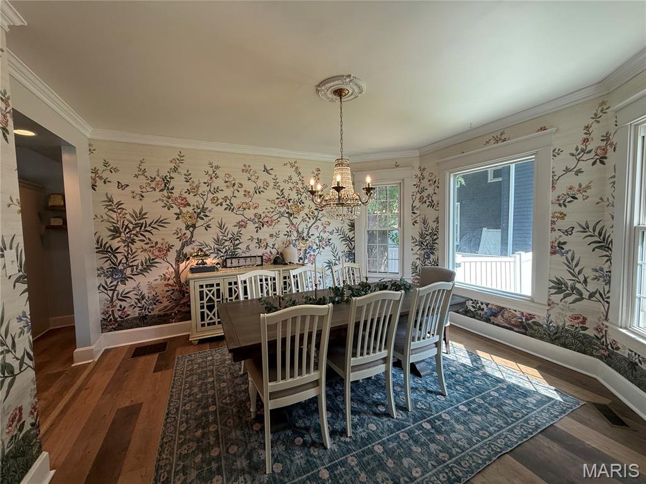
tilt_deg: -3.7
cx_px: 323
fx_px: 261
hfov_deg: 102.1
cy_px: 242
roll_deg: +1.3
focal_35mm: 14
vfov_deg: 85.7
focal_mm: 2.22
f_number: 2.2
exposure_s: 1/120
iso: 100
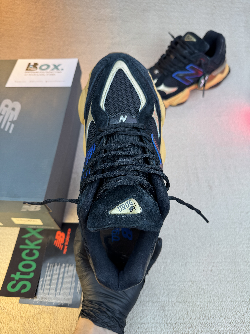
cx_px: 125
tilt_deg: -56.8
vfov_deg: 71.6
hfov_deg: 56.8
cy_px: 167
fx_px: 231
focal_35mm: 24
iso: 80
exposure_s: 1/362
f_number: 1.78
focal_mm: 6.76
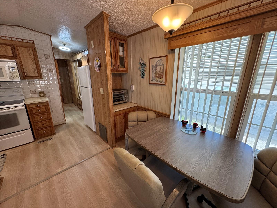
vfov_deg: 85.7
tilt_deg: -16.1
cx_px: 138
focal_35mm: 14
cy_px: 104
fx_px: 112
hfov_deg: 102.1
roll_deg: +0.4
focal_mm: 2.22
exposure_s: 1/120
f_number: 2.2
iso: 200
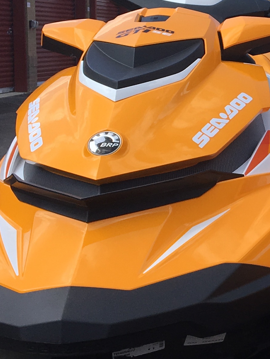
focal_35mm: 98
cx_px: 380
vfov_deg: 20.0
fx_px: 1019
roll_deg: -0.5
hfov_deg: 14.3
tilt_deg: -8.4
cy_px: 163
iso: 25
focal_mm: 4.15
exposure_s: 1/1241
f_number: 2.2
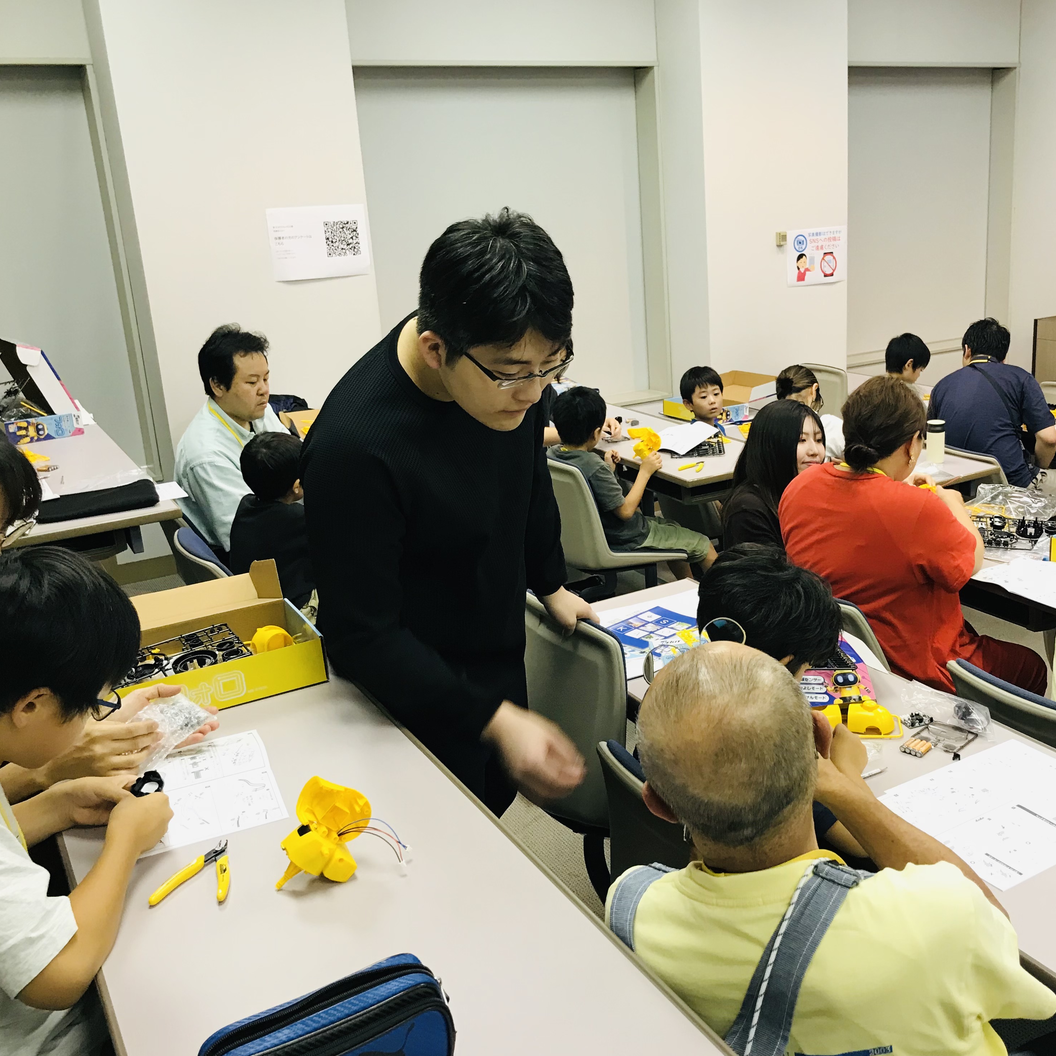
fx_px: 1173
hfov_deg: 48.0
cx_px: 654
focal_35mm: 34
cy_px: 521
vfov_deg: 48.4
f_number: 1.8
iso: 40
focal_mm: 3.99
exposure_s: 1/20
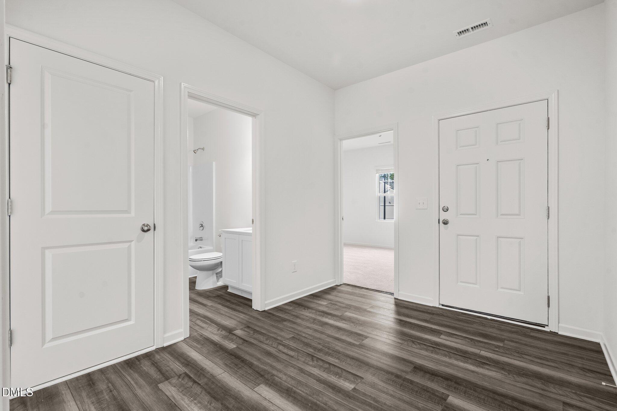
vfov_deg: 73.7
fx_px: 274
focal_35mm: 16
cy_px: 206
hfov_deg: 96.7
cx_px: 308
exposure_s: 1
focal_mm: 16
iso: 400
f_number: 8
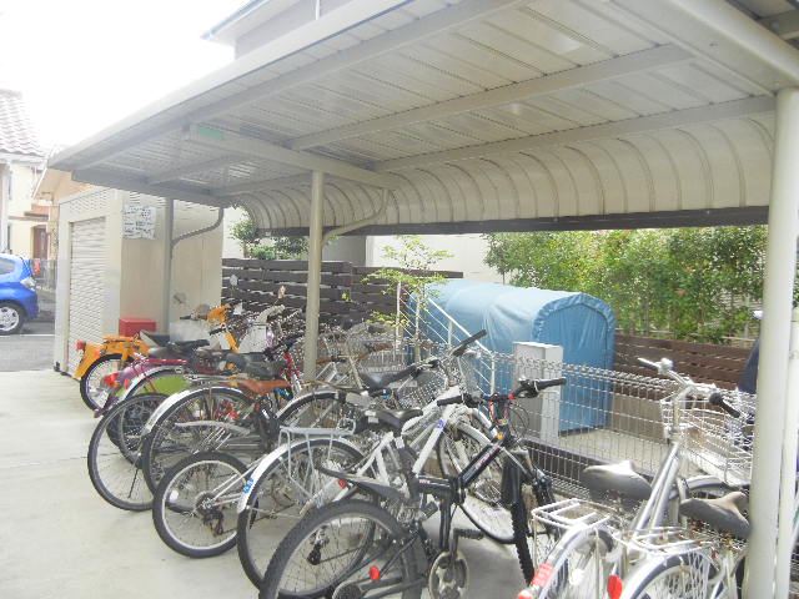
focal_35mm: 30
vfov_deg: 46.8
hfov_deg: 60.0
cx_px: 400
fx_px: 692
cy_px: 300
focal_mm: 5.4
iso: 160
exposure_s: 1/270
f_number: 3.5
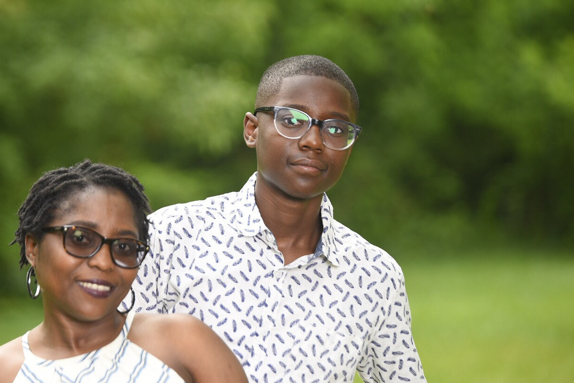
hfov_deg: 11.5
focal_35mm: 178
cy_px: 182
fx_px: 2838
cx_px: 219
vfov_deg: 7.7
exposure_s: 1/320
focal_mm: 135
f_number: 2.8
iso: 100
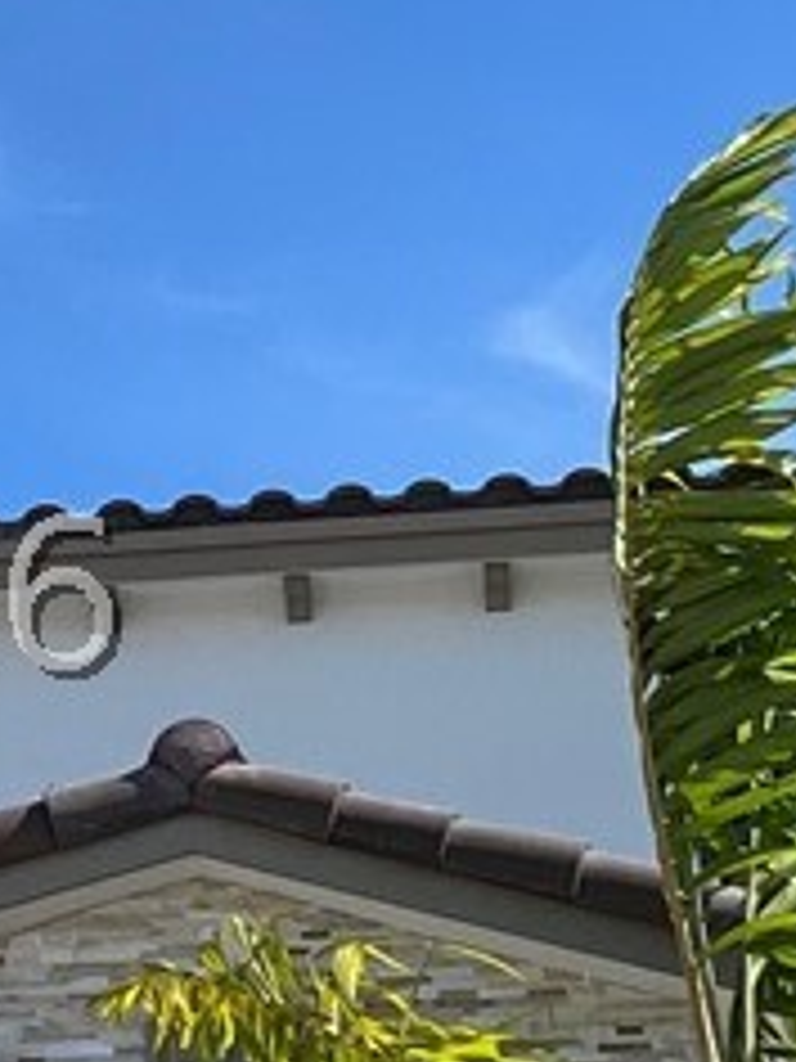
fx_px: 2698
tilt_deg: +24.0
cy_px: 598
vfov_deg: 22.2
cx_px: -144
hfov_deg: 16.2
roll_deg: -2.1
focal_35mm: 88
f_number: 1.8
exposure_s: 1/1410
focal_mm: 1.57
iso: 32
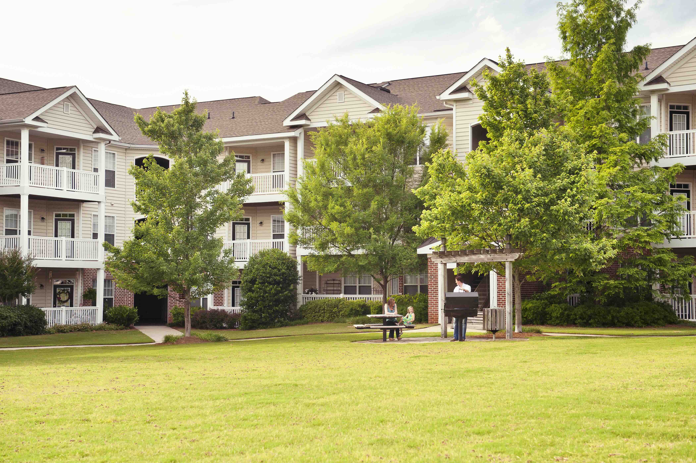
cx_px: 348
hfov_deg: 38.2
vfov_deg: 26.0
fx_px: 1005
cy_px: 232
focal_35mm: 52
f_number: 6.3
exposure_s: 1/125
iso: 400
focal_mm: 52
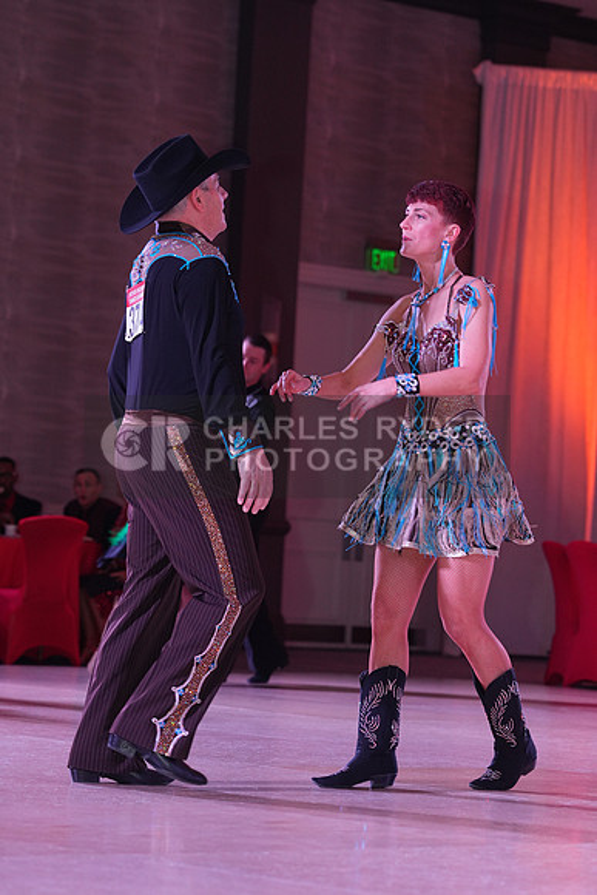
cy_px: 448
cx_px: 298
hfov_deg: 11.1
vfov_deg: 16.5
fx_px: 3082
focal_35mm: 124
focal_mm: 124
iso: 1600
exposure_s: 1/200
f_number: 5
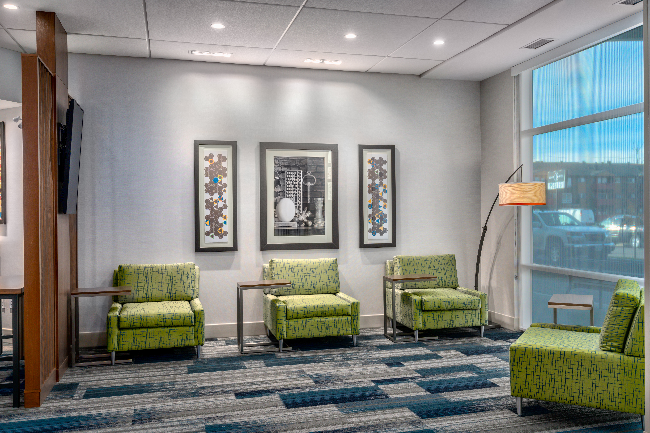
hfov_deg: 60.3
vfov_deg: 42.3
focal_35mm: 31
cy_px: 216
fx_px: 560
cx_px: 325
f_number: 11
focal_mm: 31
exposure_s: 1/30
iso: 125
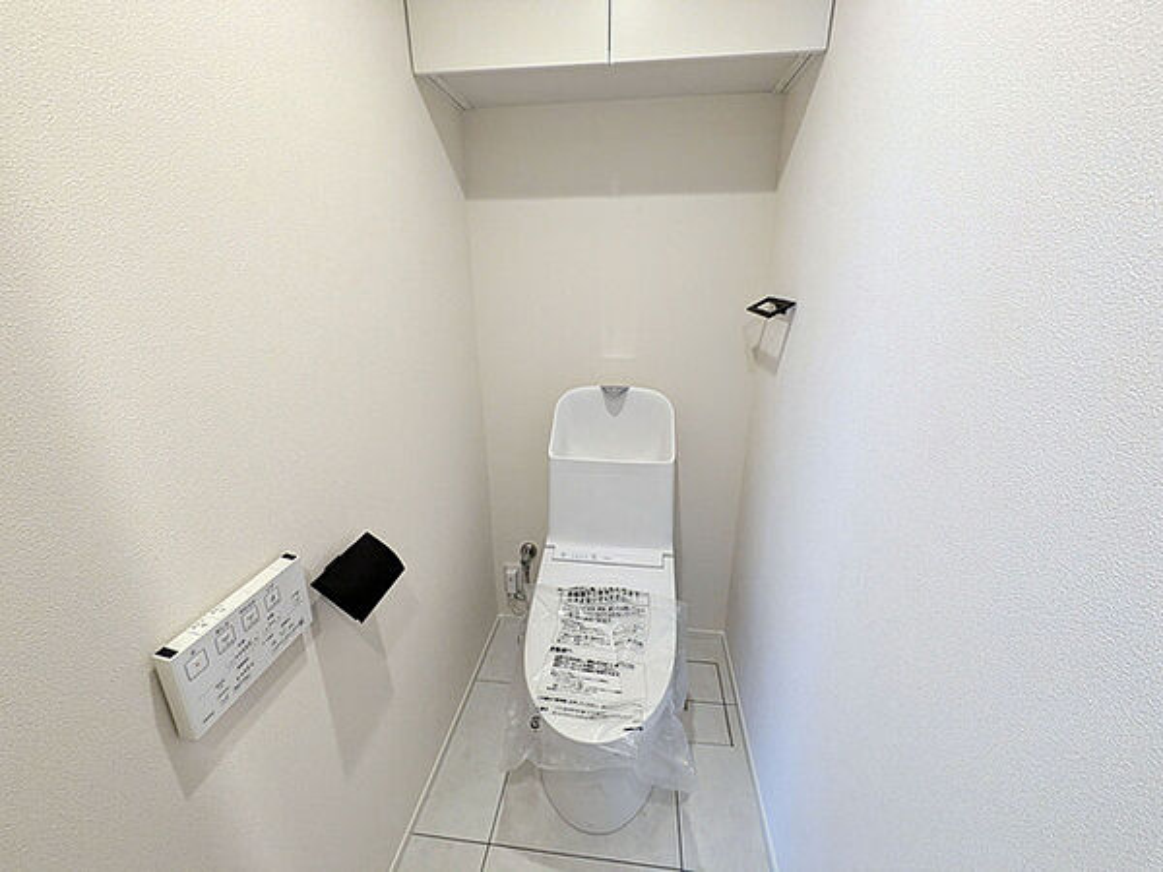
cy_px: 436
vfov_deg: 85.7
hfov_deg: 102.1
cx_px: 582
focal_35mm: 14
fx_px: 470
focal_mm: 1.83
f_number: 2.2
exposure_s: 1/120
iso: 146
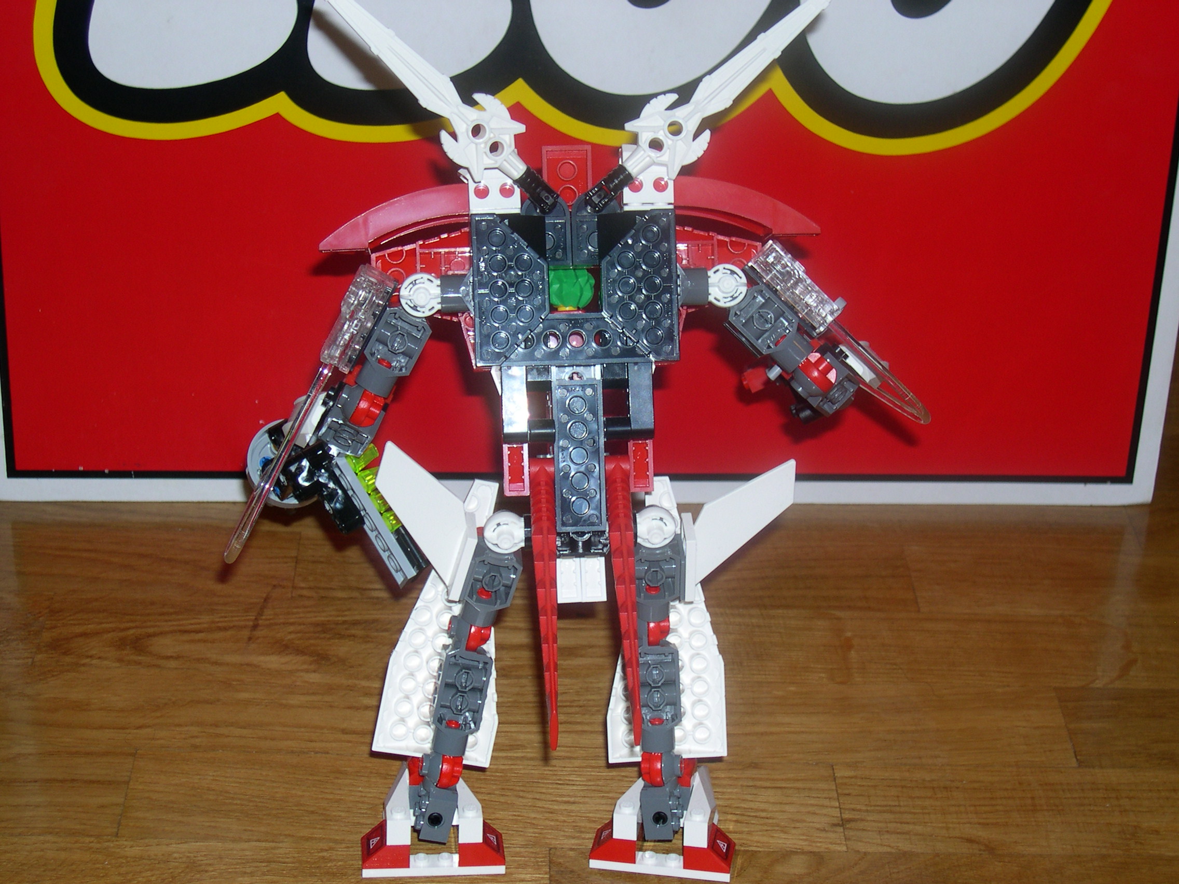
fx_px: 2282
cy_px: 442
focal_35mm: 67
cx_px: 590
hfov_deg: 29.0
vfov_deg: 21.9
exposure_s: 1/60
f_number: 3.7
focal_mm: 14.2
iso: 100
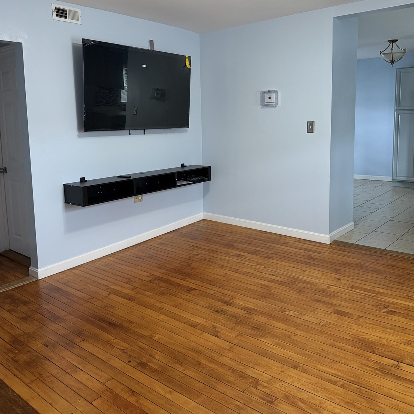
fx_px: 392
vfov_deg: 55.3
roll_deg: +0.7
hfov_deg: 55.6
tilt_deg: -7.4
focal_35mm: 29
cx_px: 208
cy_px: 171
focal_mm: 6.76
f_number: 1.78
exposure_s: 1/60
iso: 320
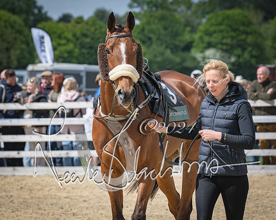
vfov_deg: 5.2
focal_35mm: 298
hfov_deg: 6.5
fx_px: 2437
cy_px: 81
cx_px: 138
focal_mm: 140
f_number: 5
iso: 200
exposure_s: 1/2000
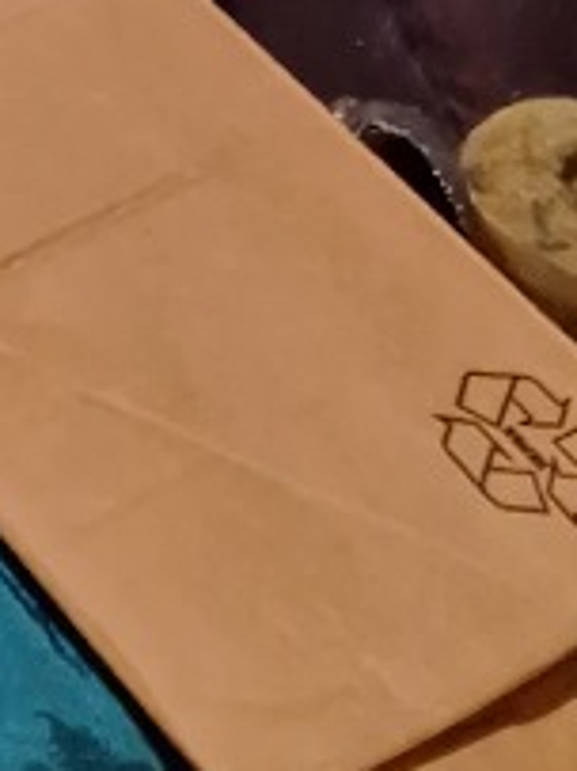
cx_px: -934
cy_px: -1371
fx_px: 3026
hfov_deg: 9.4
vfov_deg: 10.9
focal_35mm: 136
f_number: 1.8
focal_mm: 6.4
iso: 1250
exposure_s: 1/20
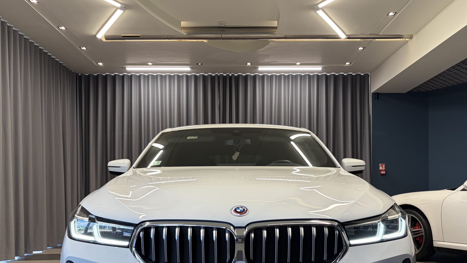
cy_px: 190
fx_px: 458
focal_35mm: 37
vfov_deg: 31.5
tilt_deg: -0.2
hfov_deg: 54.0
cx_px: 244
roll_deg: +0.9
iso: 80
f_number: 1.6
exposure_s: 1/122
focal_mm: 5.96
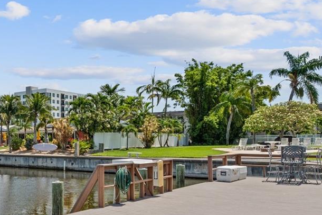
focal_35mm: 42
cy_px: 140
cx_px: -14
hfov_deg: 39.7
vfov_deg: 31.6
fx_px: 375
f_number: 11
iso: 250
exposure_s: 1/160
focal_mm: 16
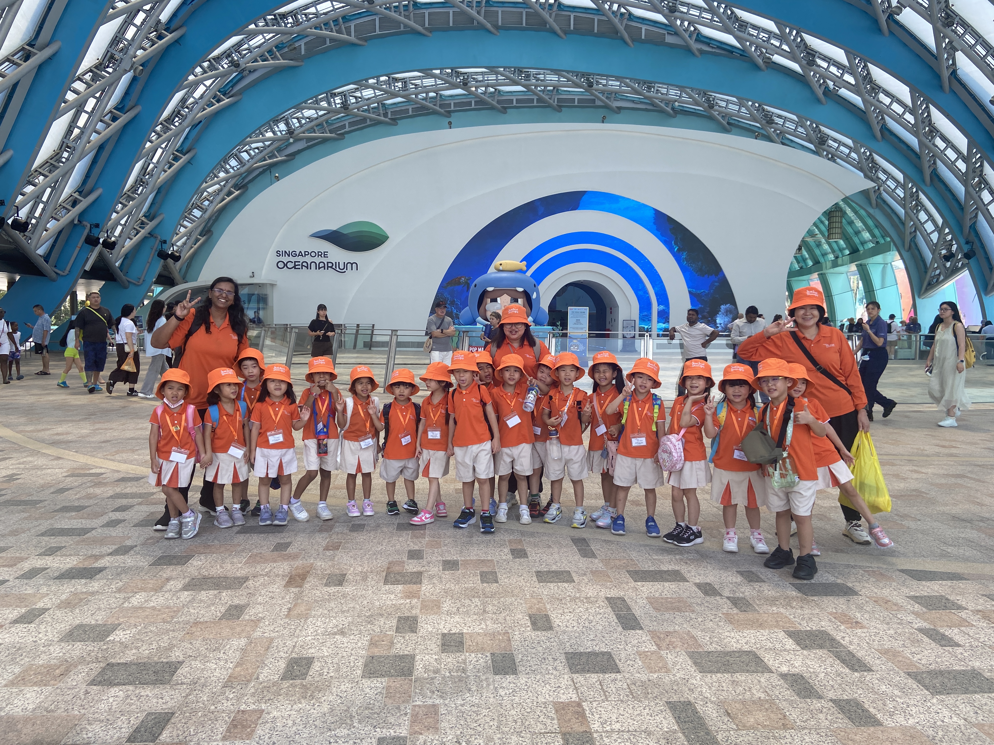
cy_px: 372
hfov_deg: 67.3
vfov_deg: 53.1
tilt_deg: -3.5
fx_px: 747
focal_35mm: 26
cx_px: 497
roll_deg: -0.1
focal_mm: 4.25
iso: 32
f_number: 1.8
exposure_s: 1/742
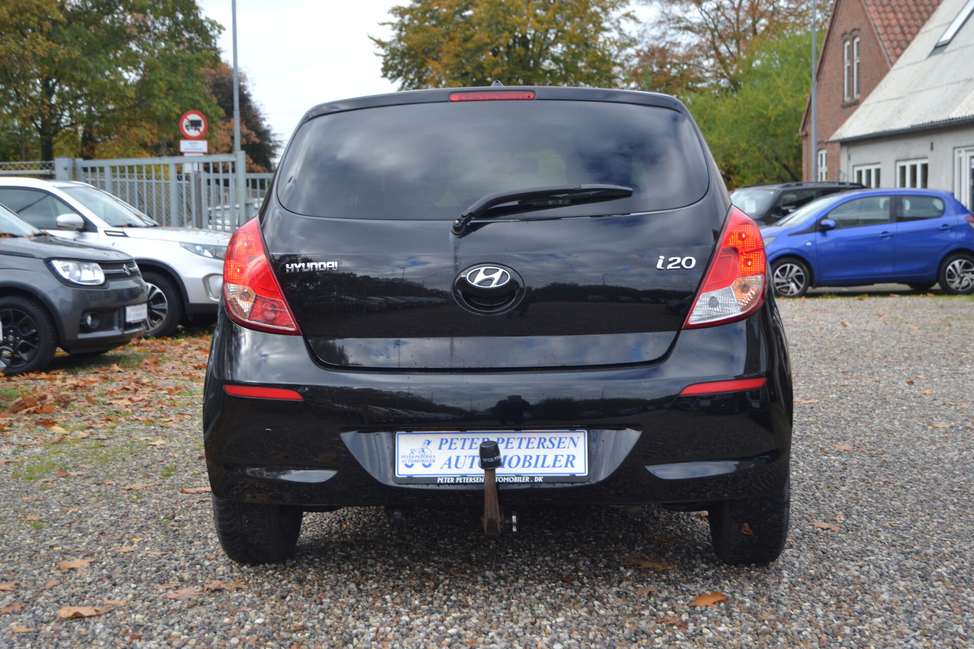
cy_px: 324
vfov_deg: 28.1
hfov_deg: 41.1
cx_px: 487
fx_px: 1299
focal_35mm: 48
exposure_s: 1/125
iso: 125
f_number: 5.6
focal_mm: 32
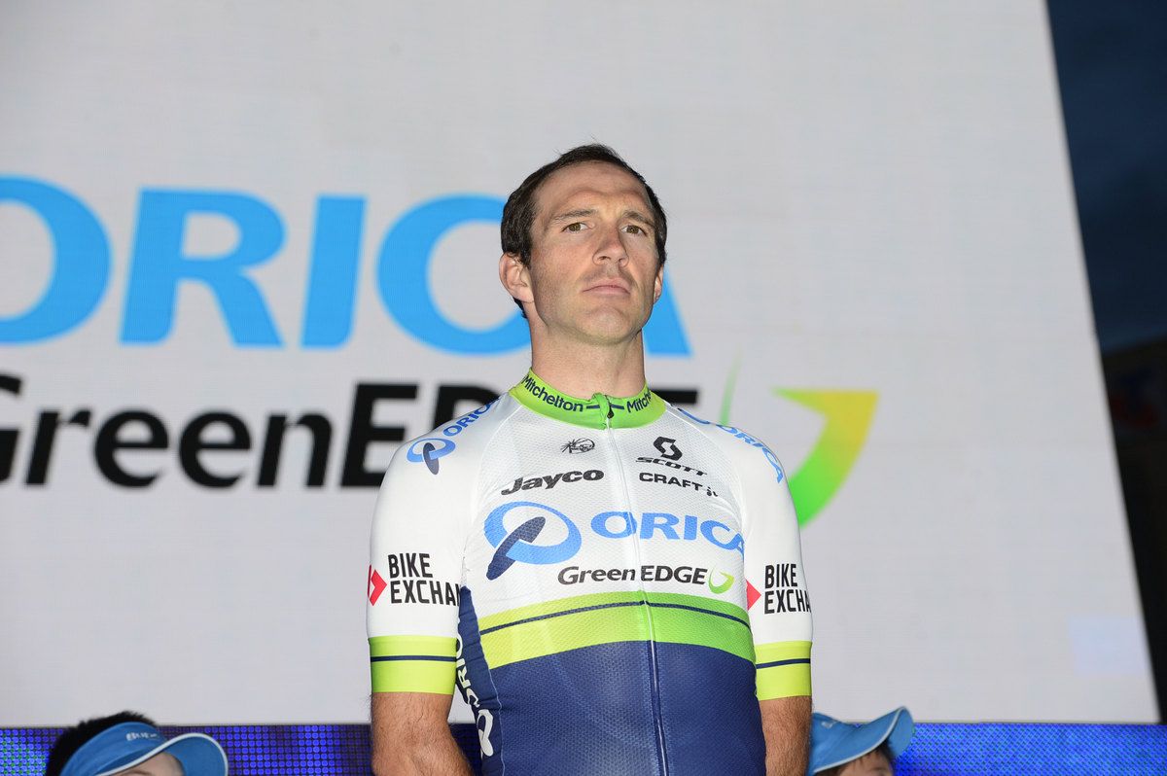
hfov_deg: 17.7
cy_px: 388
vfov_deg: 11.8
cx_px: 584
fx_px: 3757
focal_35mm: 116
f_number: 7.1
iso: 200
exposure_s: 1/250
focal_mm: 116
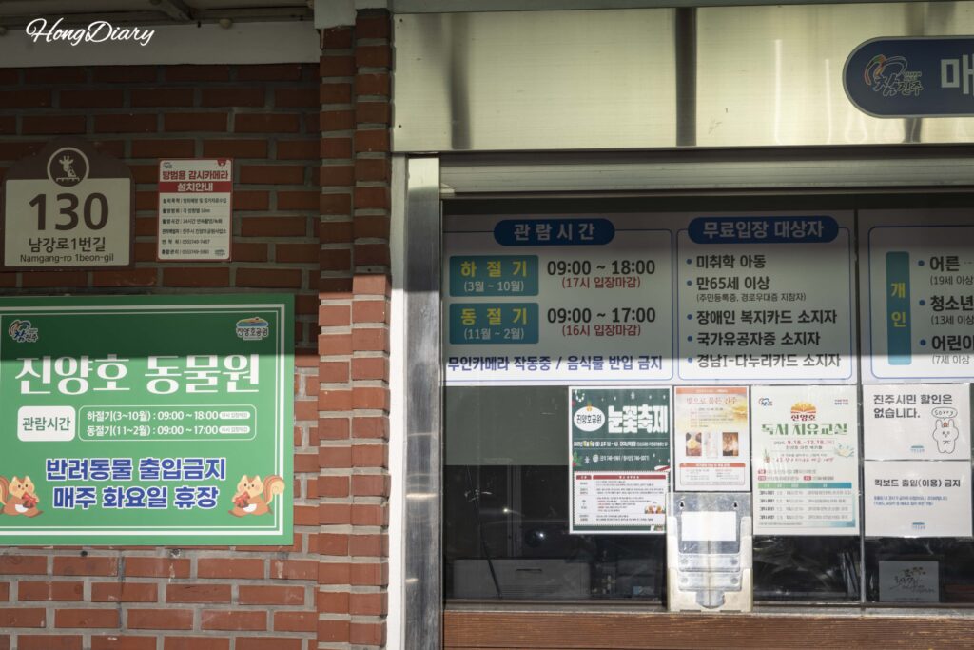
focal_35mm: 60
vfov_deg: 22.6
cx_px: 487
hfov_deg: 33.4
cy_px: 325
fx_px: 1623
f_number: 11
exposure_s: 1/200
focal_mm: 60
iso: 100
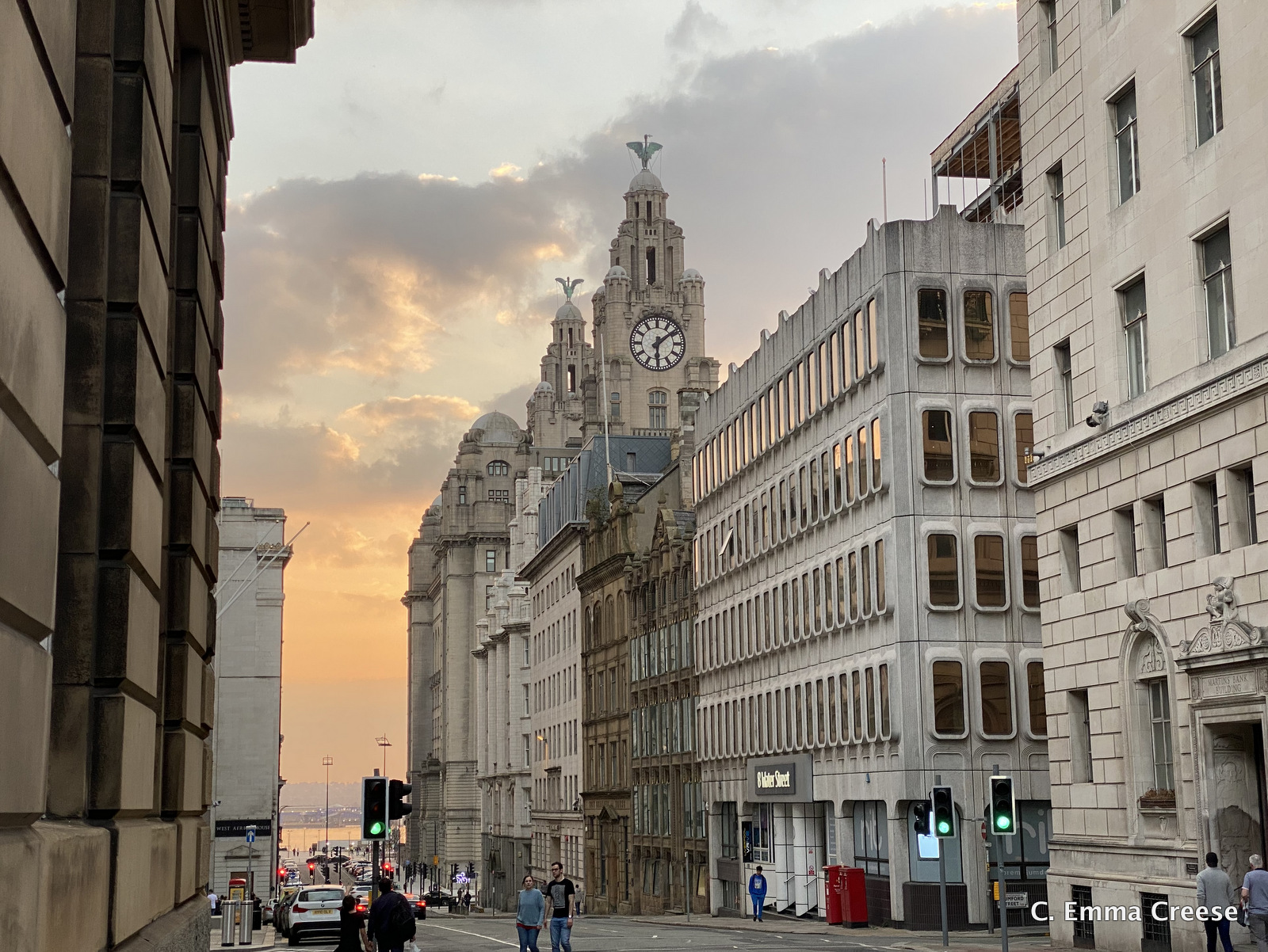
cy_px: 476
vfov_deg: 28.1
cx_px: 634
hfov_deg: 36.8
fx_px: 1906
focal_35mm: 52
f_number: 2
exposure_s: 1/122
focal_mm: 6
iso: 32
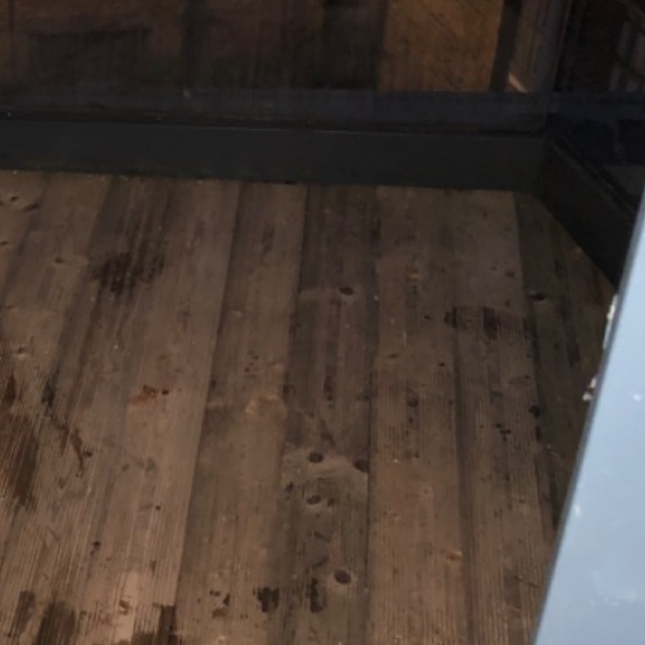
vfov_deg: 24.6
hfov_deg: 23.9
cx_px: 3
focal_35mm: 69
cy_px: 514
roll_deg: +4.5
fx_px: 1455
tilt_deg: -40.3
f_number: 1.8
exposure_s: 1/4
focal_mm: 3.99
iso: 200
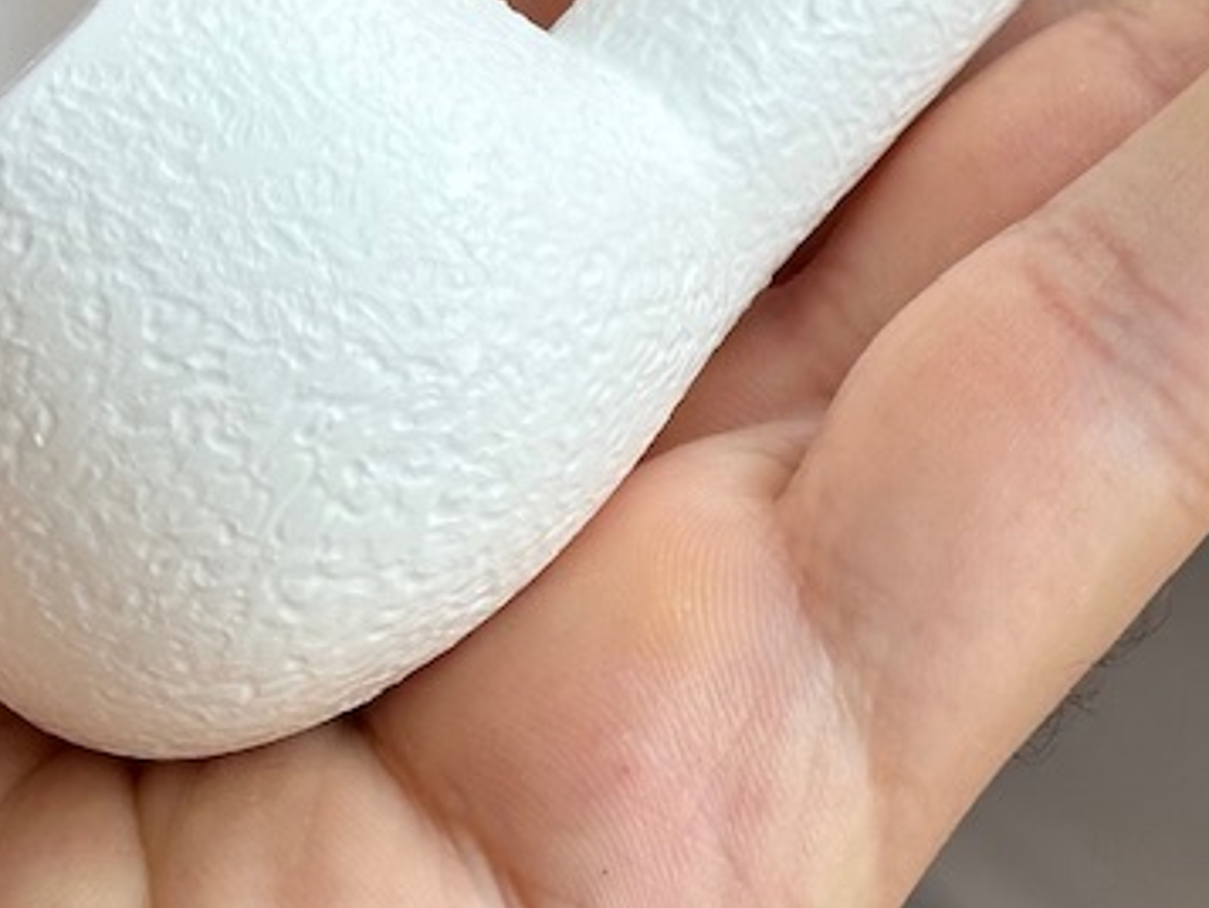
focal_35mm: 172
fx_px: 6009
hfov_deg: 11.5
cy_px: -10
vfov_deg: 8.6
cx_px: 792
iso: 64
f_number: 1.78
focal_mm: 6.86
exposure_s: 1/594
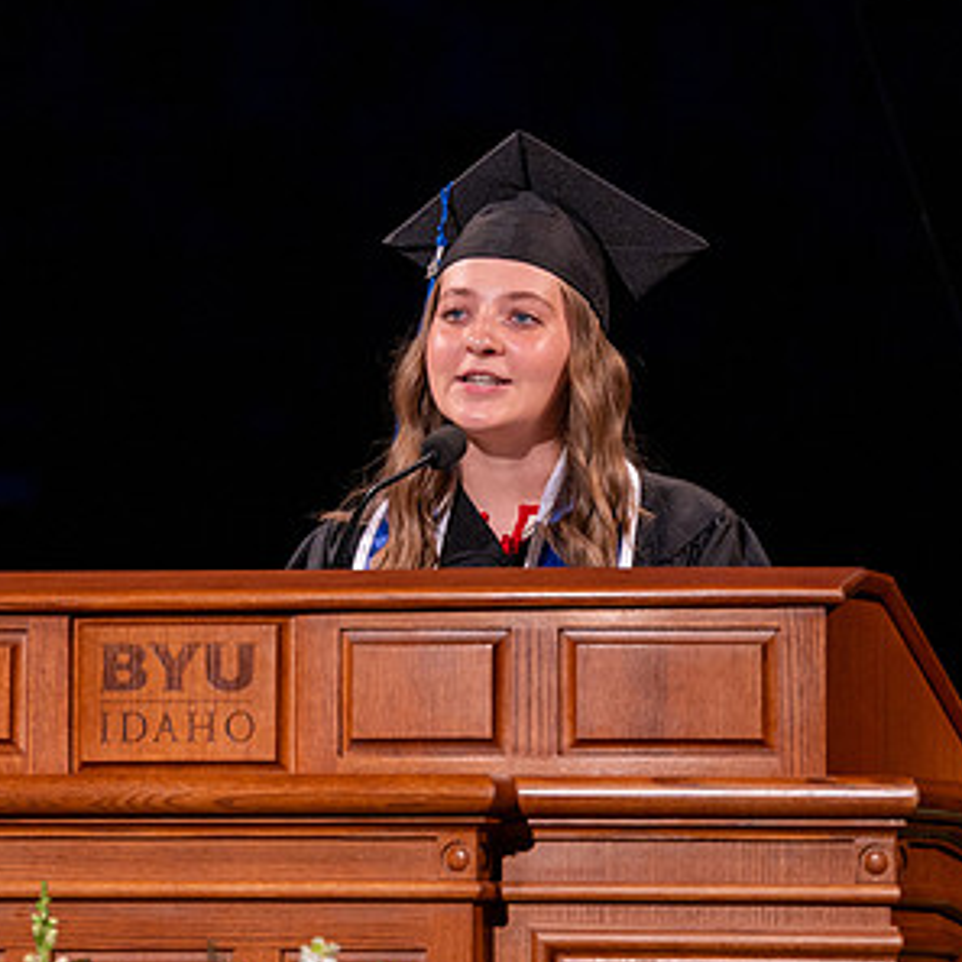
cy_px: 401
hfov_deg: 3.9
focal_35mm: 444
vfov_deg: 3.9
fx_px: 13960
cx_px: 292
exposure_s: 1/200
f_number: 2.8
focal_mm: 200
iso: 500
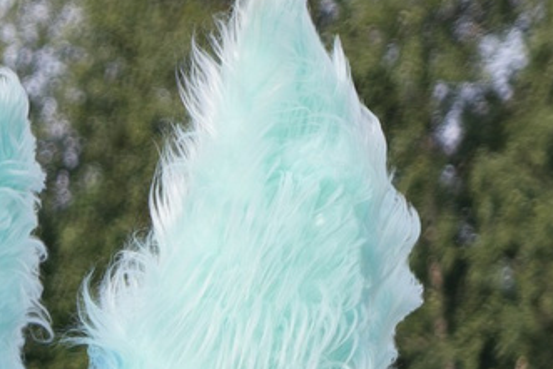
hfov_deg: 3.6
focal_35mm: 565
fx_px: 8682
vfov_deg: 2.4
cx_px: -695
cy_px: 574
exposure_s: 1/1000
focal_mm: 48.5
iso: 250
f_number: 4
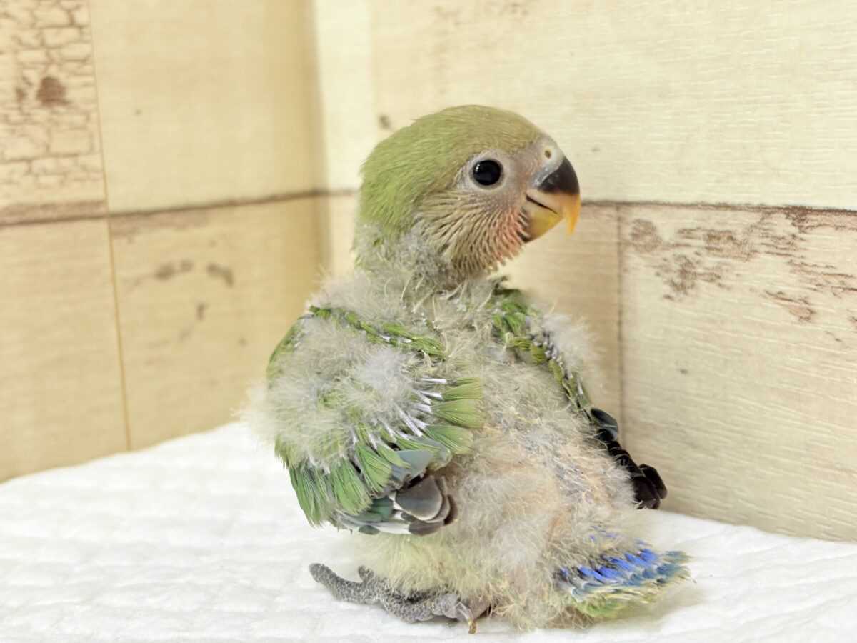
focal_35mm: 52
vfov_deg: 28.0
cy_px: 322
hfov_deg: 36.8
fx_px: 1287
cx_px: 428
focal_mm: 5.96
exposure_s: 1/50
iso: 80
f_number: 1.6
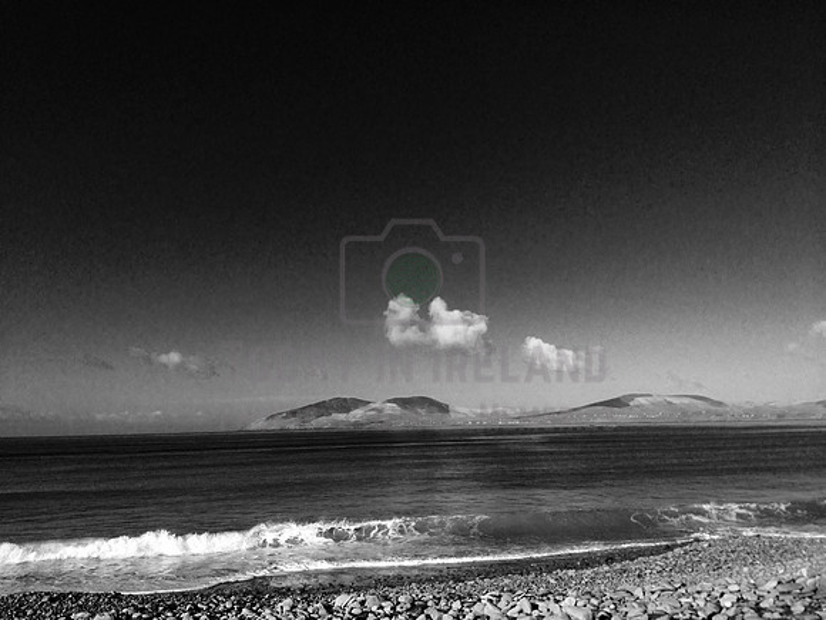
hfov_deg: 52.6
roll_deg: +1.6
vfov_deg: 40.7
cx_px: 413
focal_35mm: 35
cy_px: 310
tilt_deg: +8.0
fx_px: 835
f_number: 2.4
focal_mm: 4.28
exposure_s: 1/2404
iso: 50
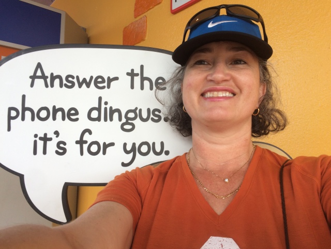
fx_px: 277
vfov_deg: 48.2
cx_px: 166
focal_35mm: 29
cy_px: 124
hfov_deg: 61.7
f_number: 2.2
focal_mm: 4.15
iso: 50
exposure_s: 1/120
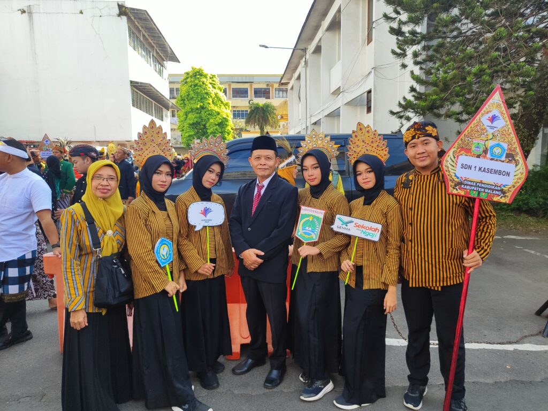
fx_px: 364
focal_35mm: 23
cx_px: 274
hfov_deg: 73.9
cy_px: 206
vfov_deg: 58.9
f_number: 1.88
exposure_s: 1/221
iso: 50
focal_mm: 5.59
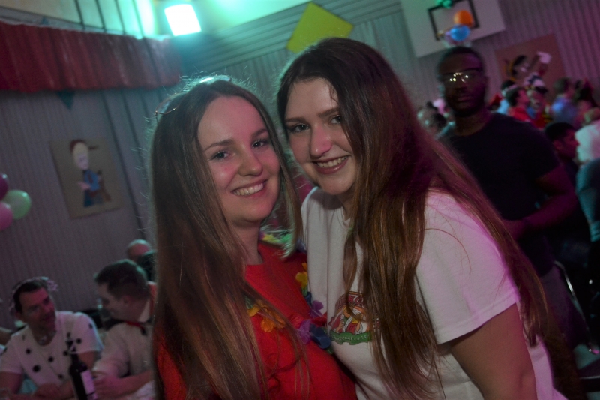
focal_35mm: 48
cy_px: 200
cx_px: 300
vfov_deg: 28.1
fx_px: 800
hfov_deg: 41.1
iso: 800
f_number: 4.8
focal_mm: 32
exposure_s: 1/8
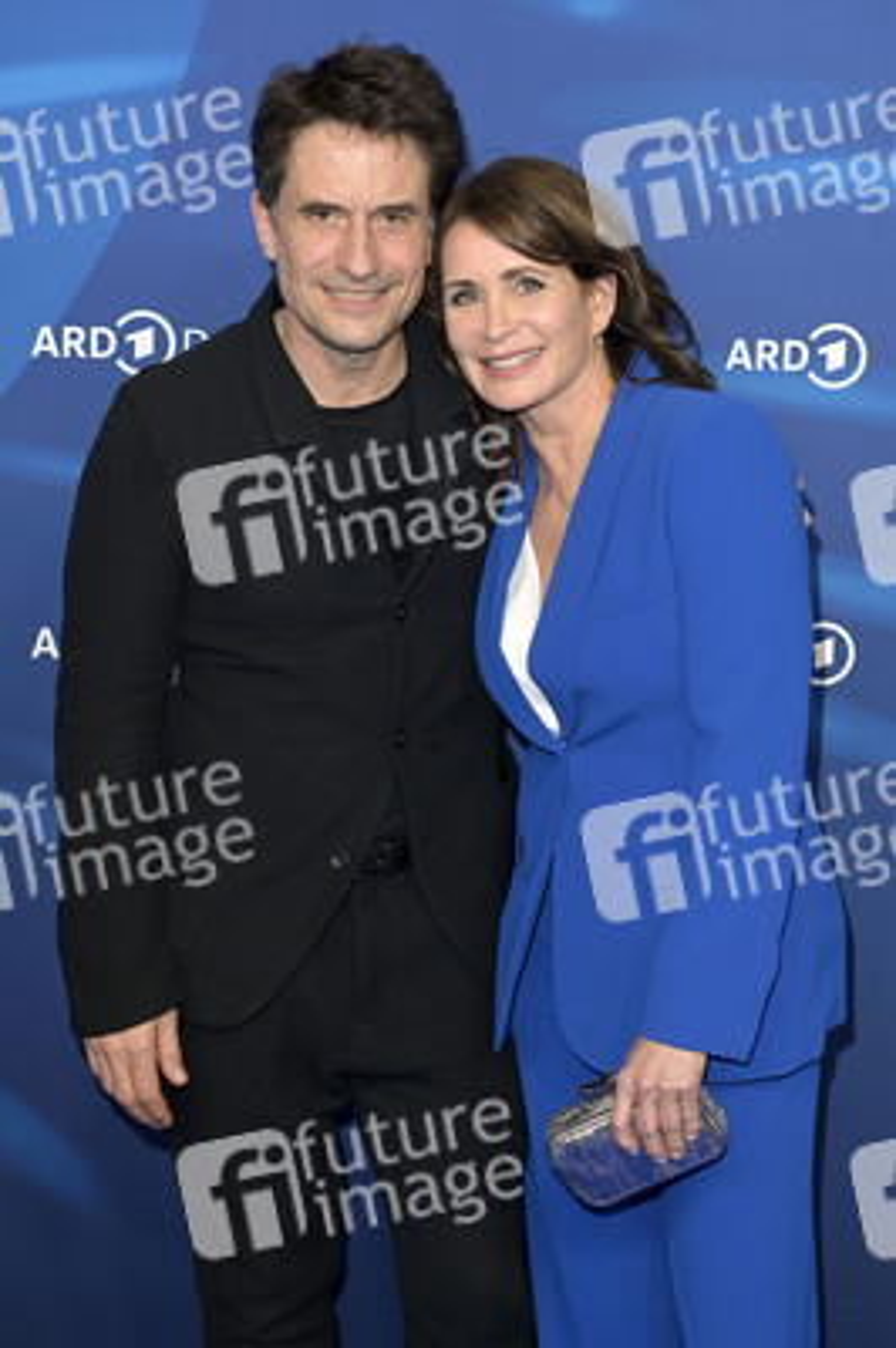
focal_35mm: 66
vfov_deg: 30.5
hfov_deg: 20.6
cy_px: 674
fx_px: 2468
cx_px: 448
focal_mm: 66
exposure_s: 1/250
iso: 1000
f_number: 5.6
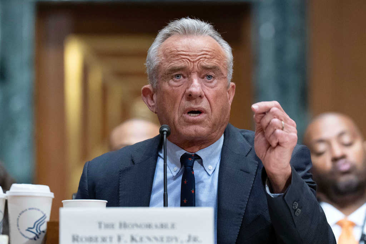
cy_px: 122
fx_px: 2033
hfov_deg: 10.3
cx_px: 183
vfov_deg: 6.9
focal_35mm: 200
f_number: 3.2
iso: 4000
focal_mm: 200
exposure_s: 1/250
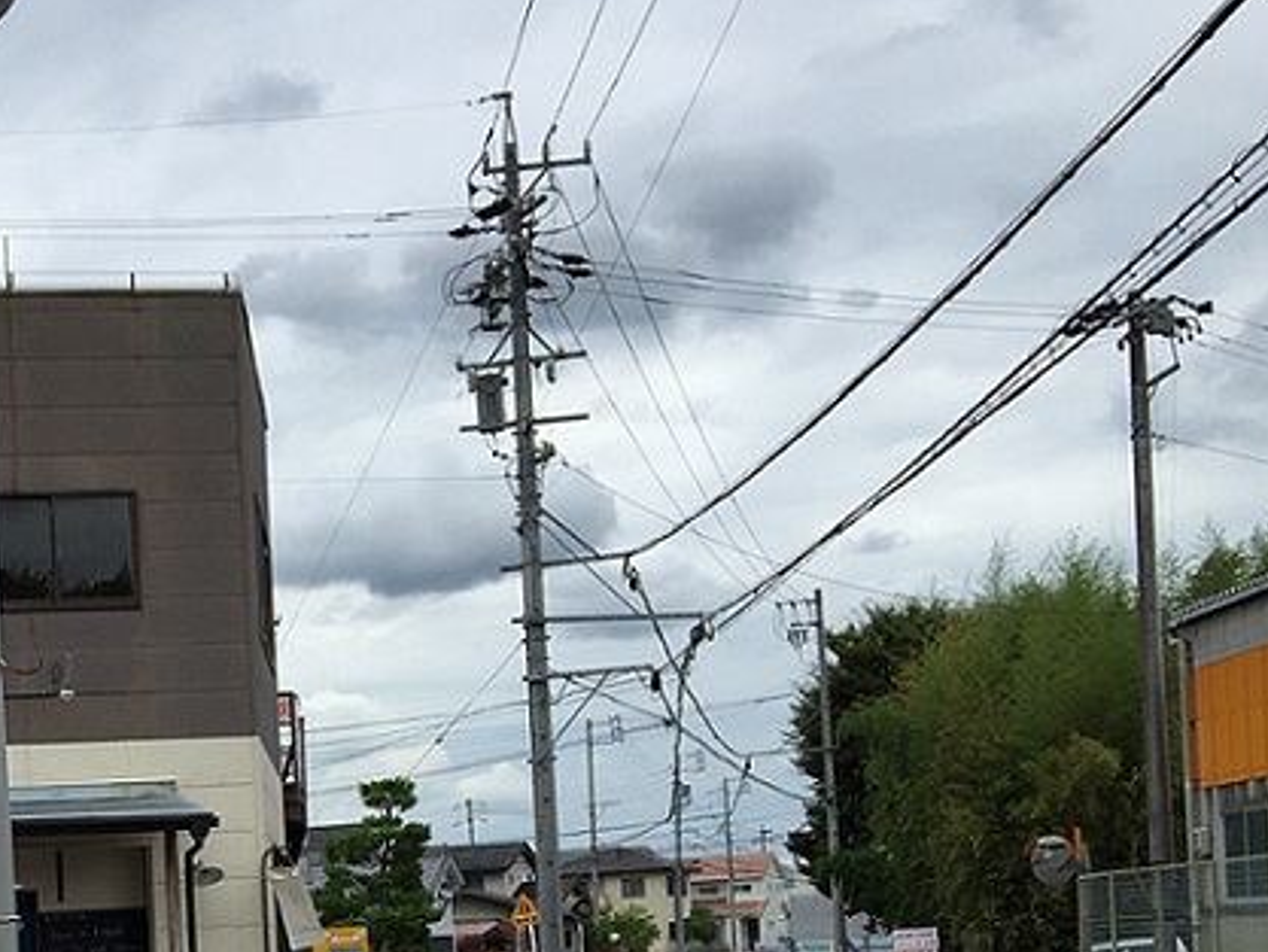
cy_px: 970
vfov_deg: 22.3
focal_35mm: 63
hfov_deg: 28.8
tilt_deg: +0.7
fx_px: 2308
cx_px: -2
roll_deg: +1.8
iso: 32
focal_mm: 4.15
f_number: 2.2
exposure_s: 1/2475
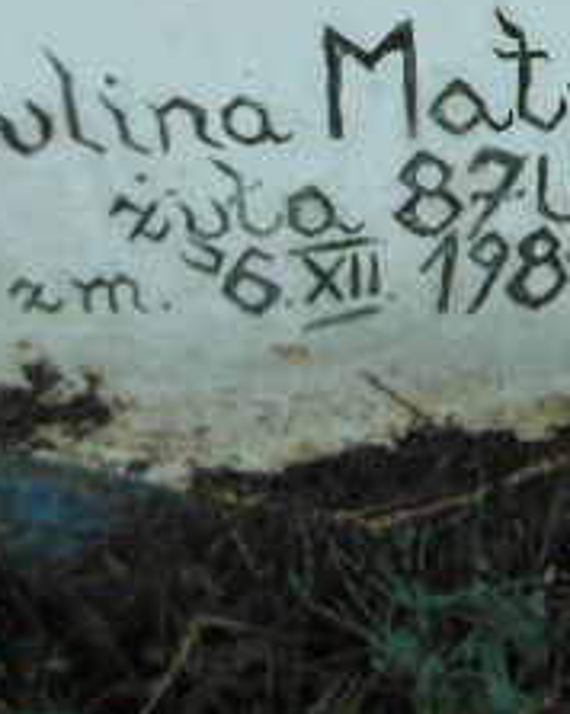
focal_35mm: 70
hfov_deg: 21.4
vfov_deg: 26.6
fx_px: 1478
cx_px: 493
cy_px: 134
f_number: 3
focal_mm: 4.5
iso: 80
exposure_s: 1/250
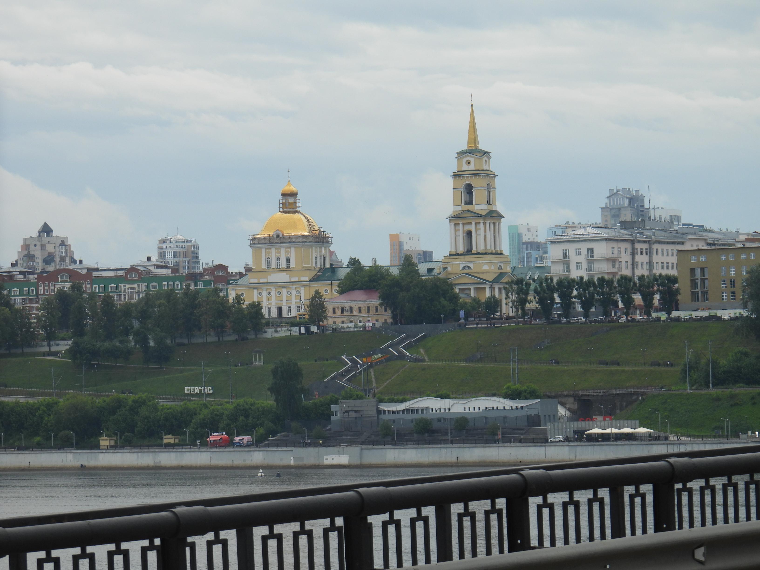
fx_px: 3732
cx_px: 380
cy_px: 285
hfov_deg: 11.6
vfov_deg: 8.7
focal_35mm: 170
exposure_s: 1/640
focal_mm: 30.3
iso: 100
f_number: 4.5
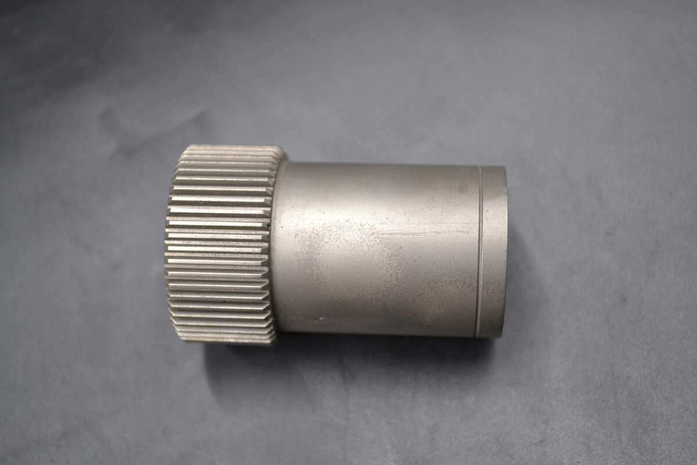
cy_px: 232
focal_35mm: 57
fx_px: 1103
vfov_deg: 23.8
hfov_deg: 35.1
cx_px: 348
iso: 400
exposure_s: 1/40
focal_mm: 38
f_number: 5
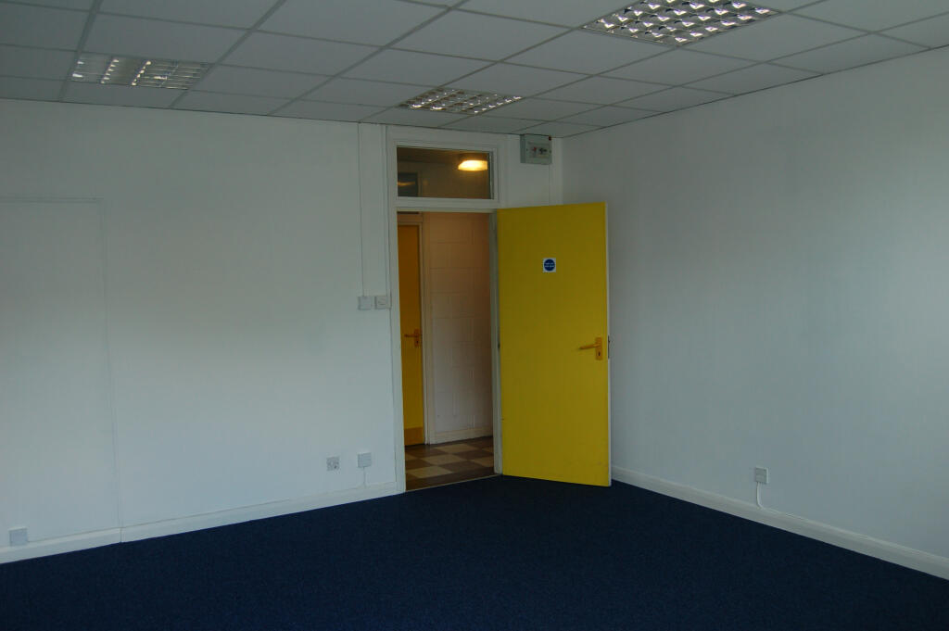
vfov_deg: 43.5
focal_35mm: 30
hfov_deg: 62.0
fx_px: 790
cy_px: 316
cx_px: 474
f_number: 5
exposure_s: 1/100
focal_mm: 20
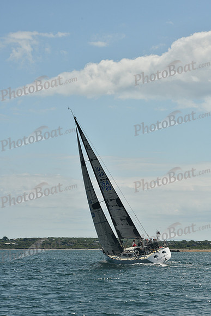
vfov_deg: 21.5
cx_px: 106
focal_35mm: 95
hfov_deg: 14.4
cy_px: 158
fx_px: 835
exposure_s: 1/640
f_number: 10
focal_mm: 95
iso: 320
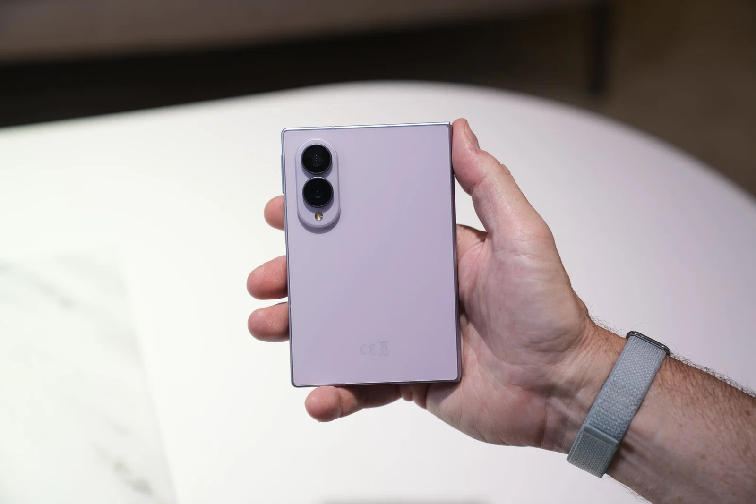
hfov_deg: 28.8
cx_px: 378
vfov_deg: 19.5
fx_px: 1470
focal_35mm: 70
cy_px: 252
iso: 100
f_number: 3.5
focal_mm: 70
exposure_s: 1/50
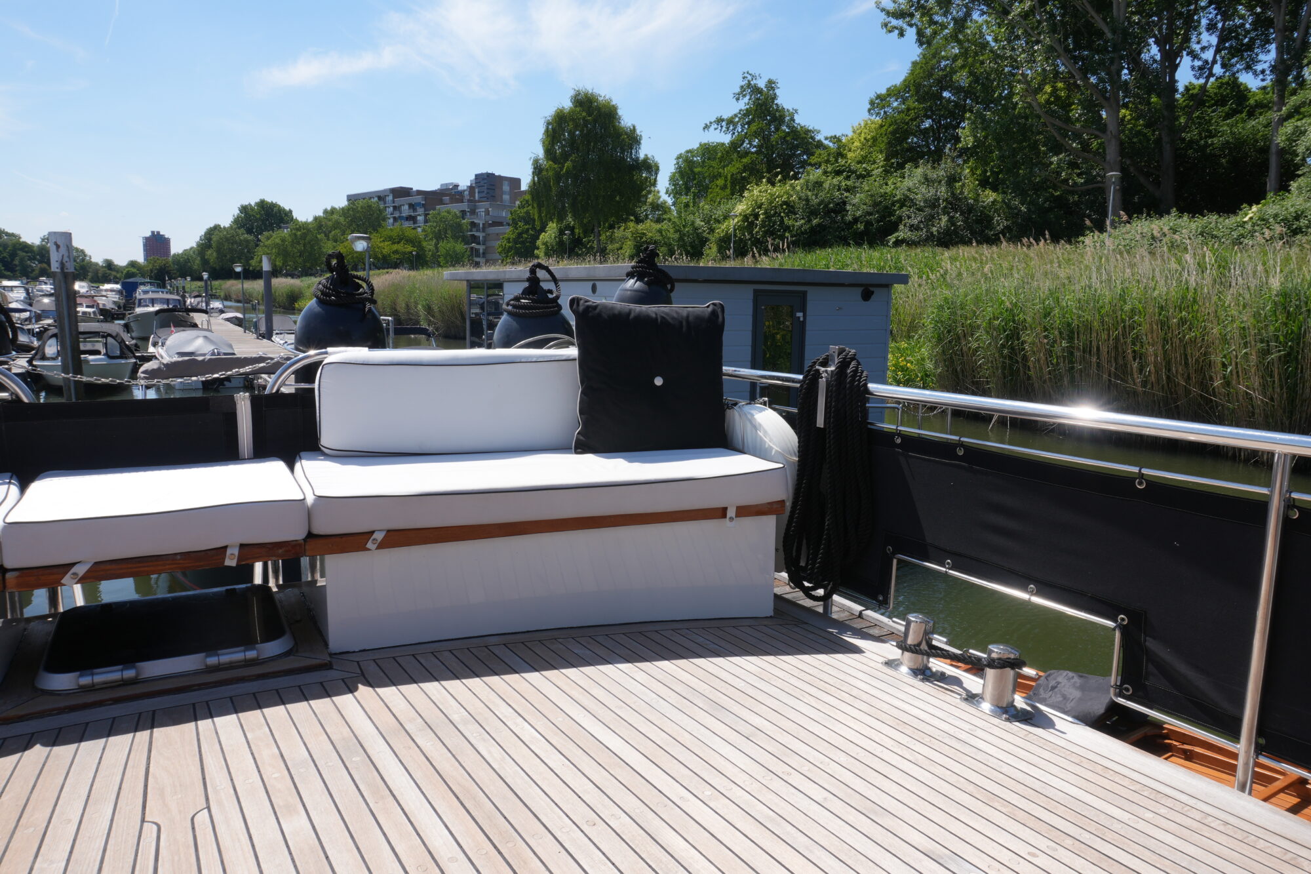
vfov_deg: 53.1
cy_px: 437
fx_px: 874
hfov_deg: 73.7
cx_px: 656
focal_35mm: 24
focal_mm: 16
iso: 100
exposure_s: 1/80
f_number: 16
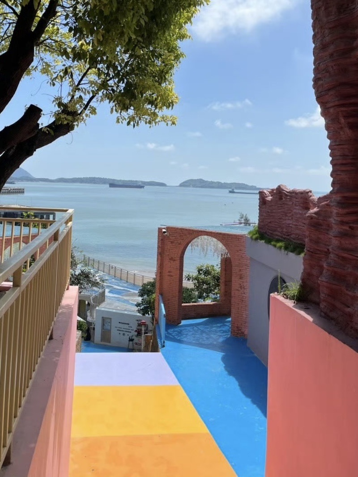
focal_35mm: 26
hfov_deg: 53.1
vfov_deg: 67.3
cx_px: 179
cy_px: 238
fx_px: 358
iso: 50
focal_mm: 5.1
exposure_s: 1/5319
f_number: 1.6
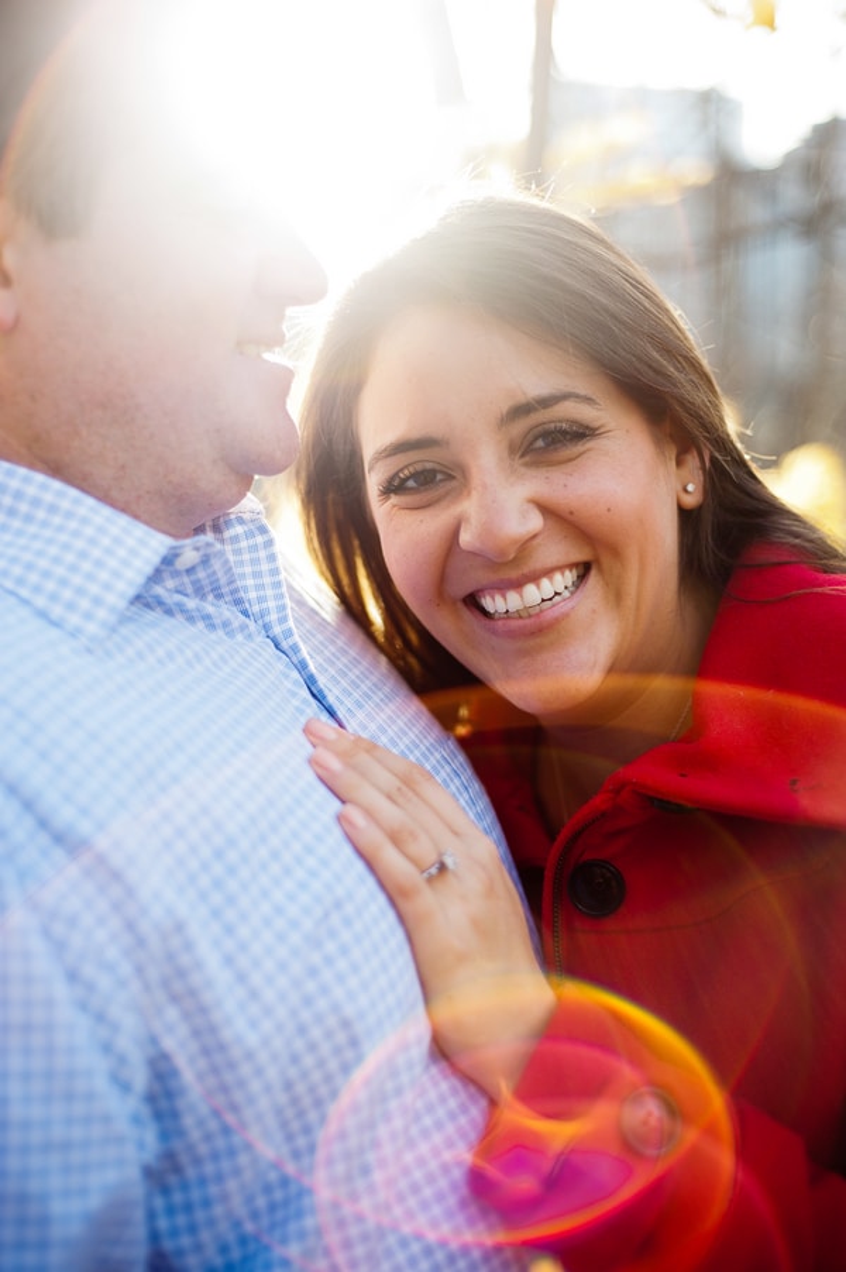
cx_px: 423
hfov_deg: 27.0
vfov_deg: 39.6
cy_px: 636
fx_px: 1765
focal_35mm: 50
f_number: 2
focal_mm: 50
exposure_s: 1/320
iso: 160
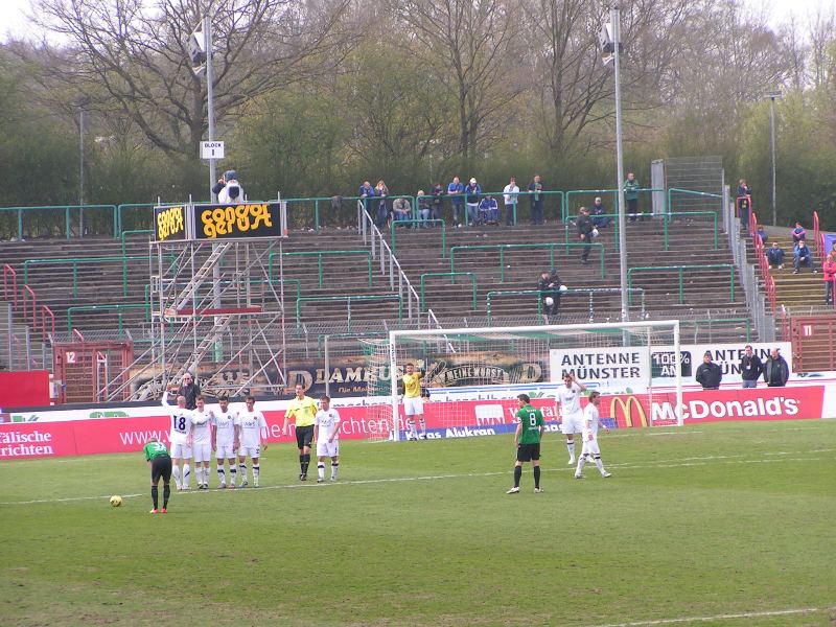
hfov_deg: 10.5
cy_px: 314
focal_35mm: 188
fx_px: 4540
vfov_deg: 7.9
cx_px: 418
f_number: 4.5
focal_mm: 28.8
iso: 50
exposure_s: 1/320
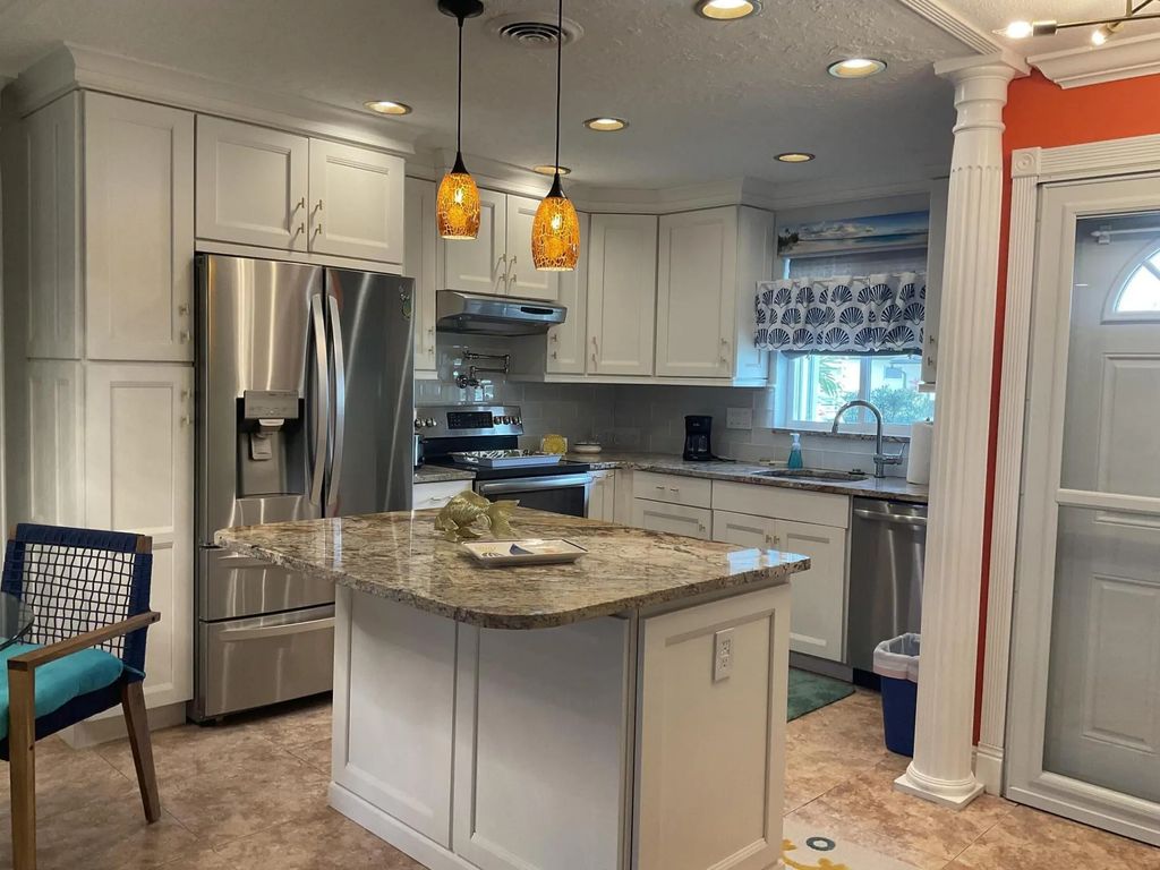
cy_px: 435
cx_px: 580
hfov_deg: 61.7
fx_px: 972
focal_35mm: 29
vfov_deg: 48.2
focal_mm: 3
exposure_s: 1/60
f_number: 1.8
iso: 64
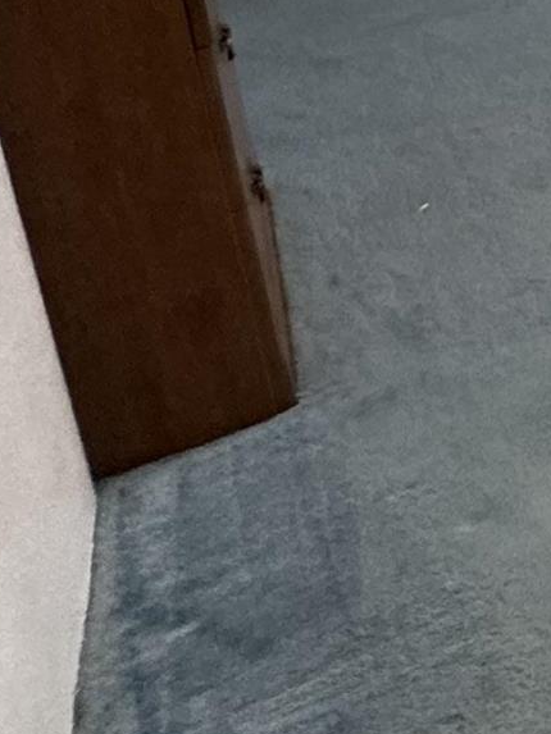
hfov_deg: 10.6
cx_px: 1764
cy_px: -355
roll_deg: -0.6
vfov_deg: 21.8
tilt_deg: -13.3
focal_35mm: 75
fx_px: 1591
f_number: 2.2
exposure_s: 1/120
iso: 320
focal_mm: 2.22
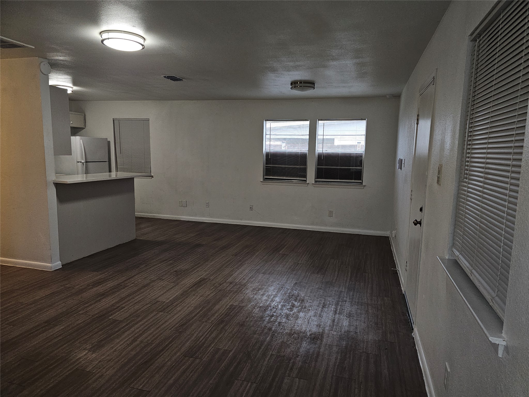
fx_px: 351
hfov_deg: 73.9
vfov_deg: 58.9
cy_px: 198
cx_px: 264
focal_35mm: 23
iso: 100
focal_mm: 6.3
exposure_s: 1/30
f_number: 1.7
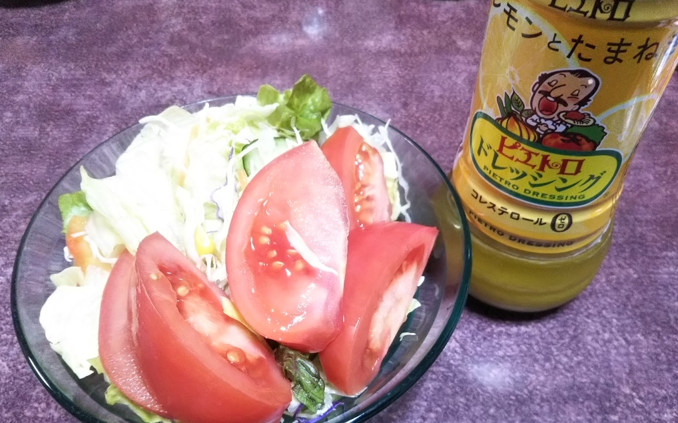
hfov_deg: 59.7
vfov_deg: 39.4
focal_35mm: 32
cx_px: 338
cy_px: 230
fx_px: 591
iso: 250
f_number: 2.2
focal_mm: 4
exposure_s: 1/24
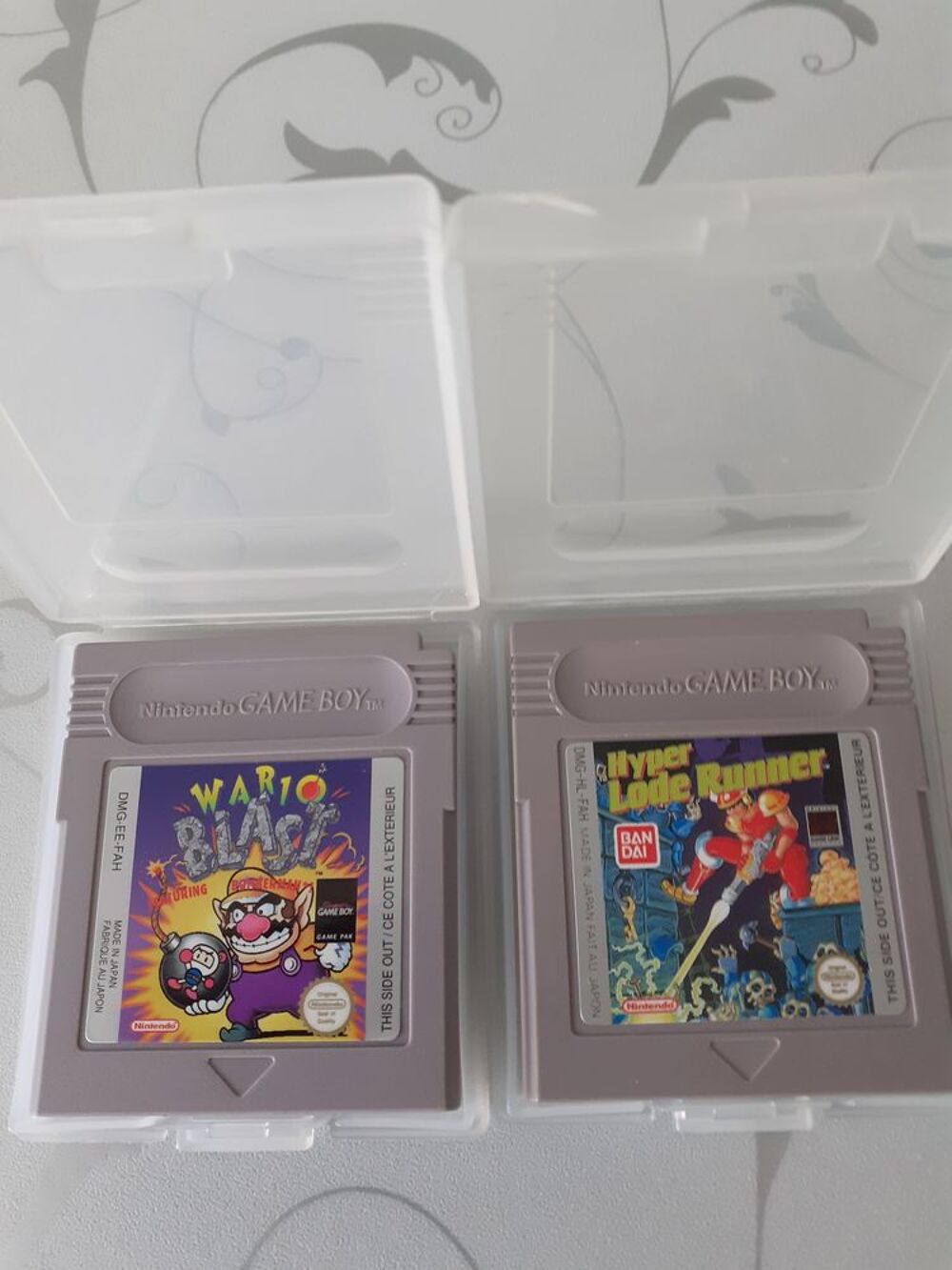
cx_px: 476
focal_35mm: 27
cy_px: 635
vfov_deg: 65.3
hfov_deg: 51.4
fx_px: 990
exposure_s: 1/50
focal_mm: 3.6
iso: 160
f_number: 1.9
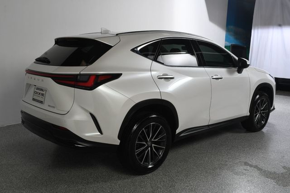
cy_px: 96
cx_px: 145
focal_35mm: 36
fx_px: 290
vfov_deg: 36.8
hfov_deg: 53.2
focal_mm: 24
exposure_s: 1/160
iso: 100
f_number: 13
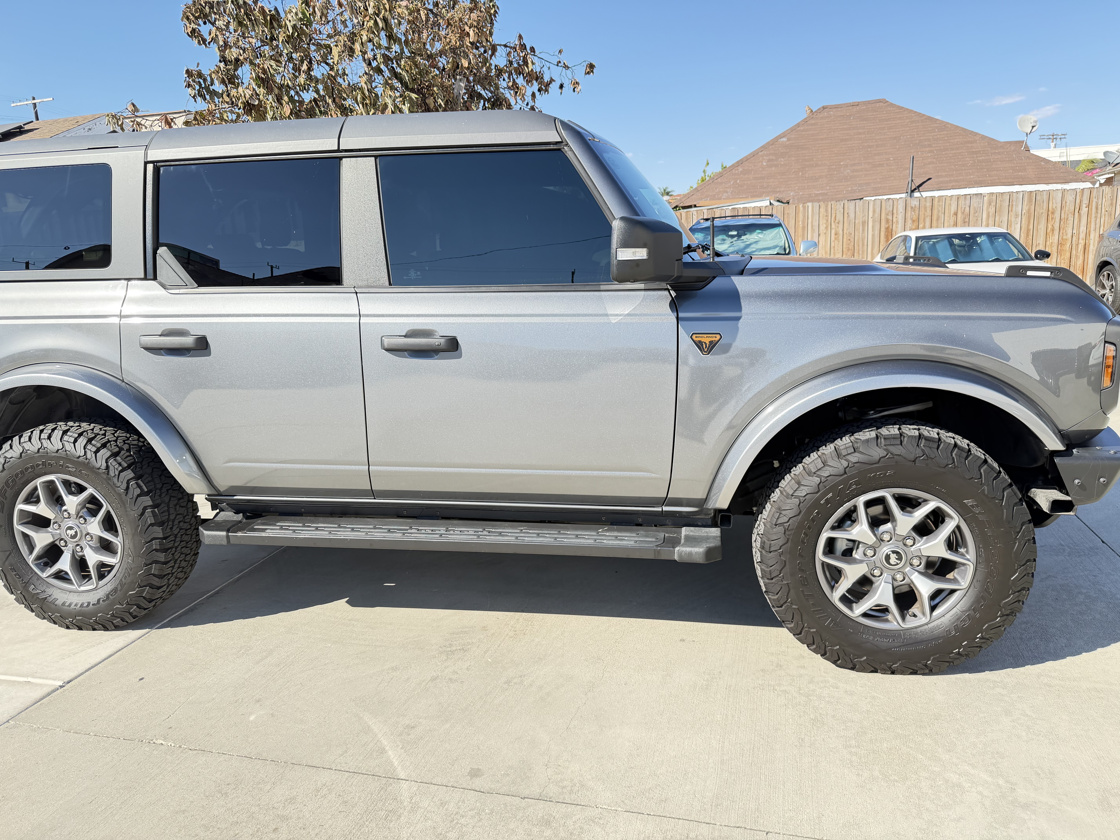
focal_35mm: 24
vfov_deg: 56.8
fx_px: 777
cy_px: 420
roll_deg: +3.0
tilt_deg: -11.9
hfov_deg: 71.6
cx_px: 560
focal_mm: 6.76
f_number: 1.78
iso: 100
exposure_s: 1/1230
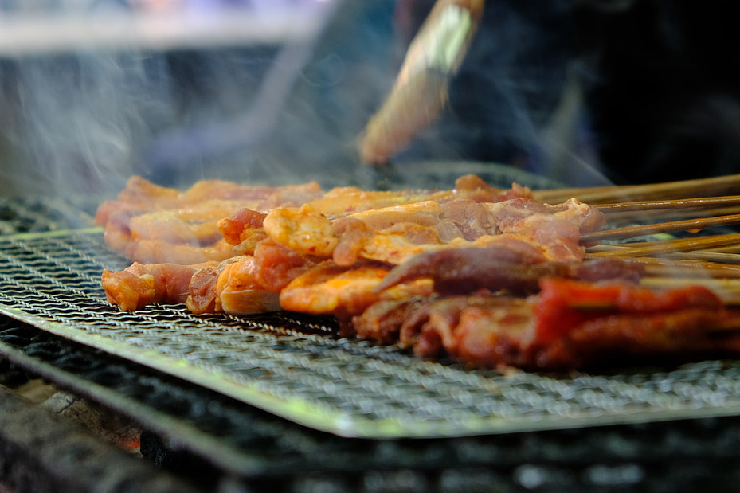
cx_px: 142
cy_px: 234
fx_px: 2939
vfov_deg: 9.6
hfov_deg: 14.3
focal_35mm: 143
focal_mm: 55
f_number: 4
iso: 400
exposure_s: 1/60
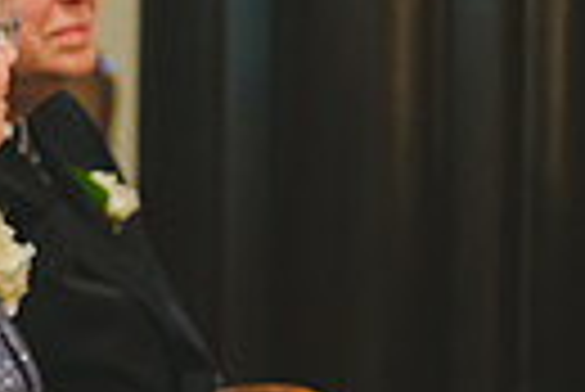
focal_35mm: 545
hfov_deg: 3.7
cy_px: 205
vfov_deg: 2.5
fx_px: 8866
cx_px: -716
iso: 2500
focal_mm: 122
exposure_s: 1/125
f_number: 2.8
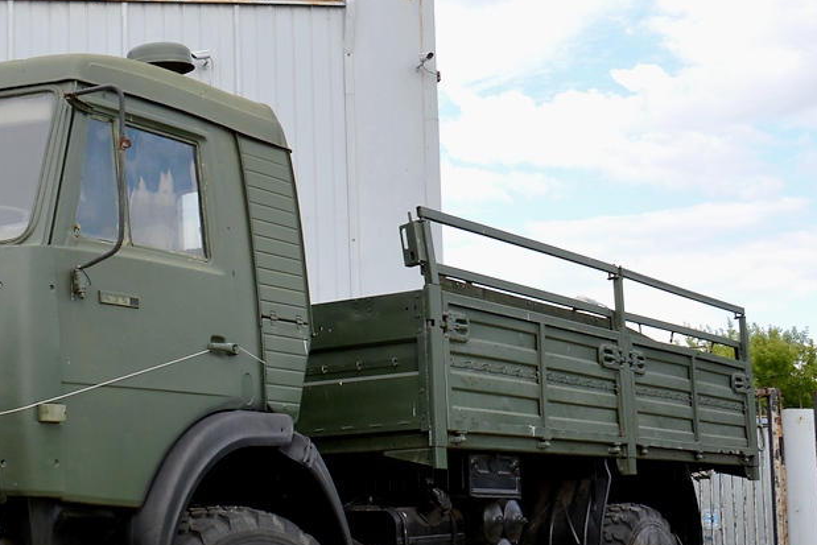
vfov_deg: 21.1
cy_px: 406
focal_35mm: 64
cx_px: 133
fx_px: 1453
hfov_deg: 30.4
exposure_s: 1/250
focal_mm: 22
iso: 180
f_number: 8
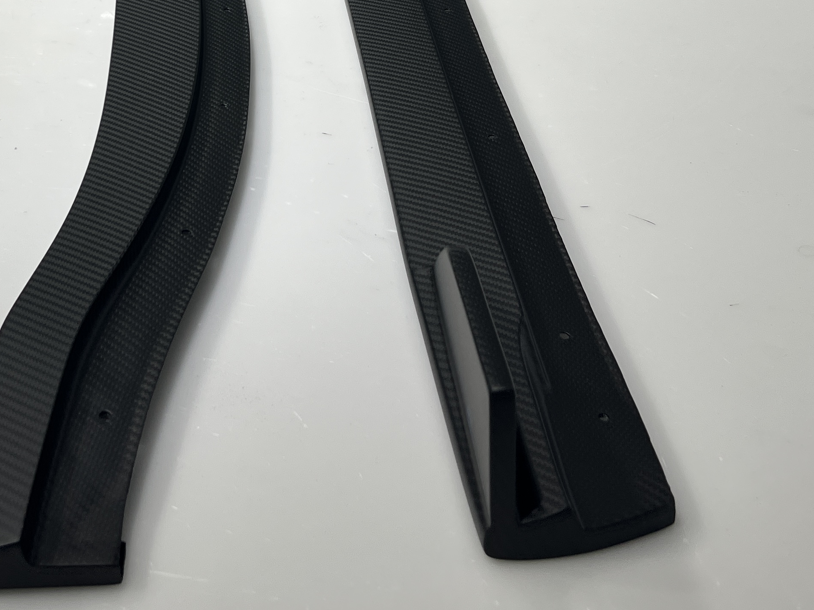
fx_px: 1293
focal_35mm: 55
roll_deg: -0.2
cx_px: 254
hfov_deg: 34.5
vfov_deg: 25.3
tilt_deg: -24.8
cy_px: 6
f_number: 1.5
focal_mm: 5.7
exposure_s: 1/493
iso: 50
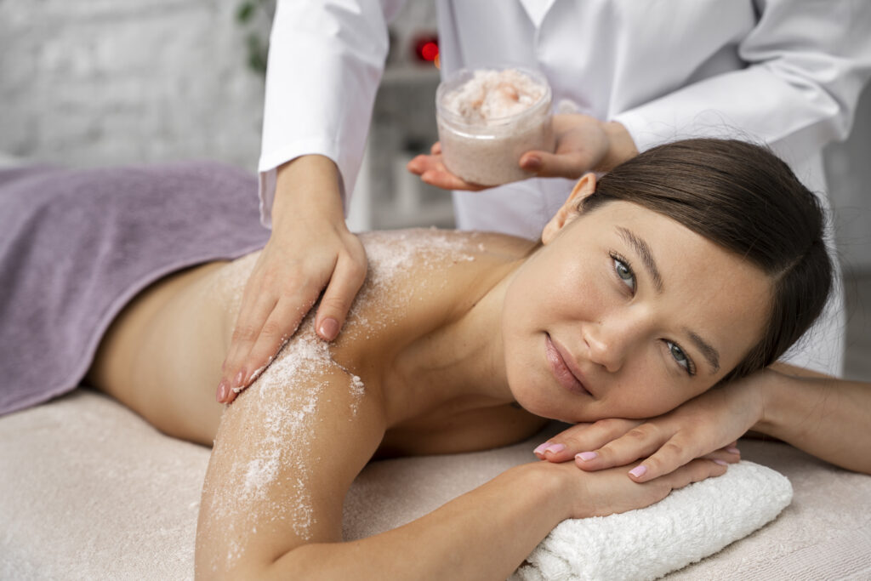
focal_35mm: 64
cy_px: 290
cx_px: 436
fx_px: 1541
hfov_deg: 31.6
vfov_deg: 21.3
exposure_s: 1/160
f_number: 4.5
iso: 320
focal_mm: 63.7
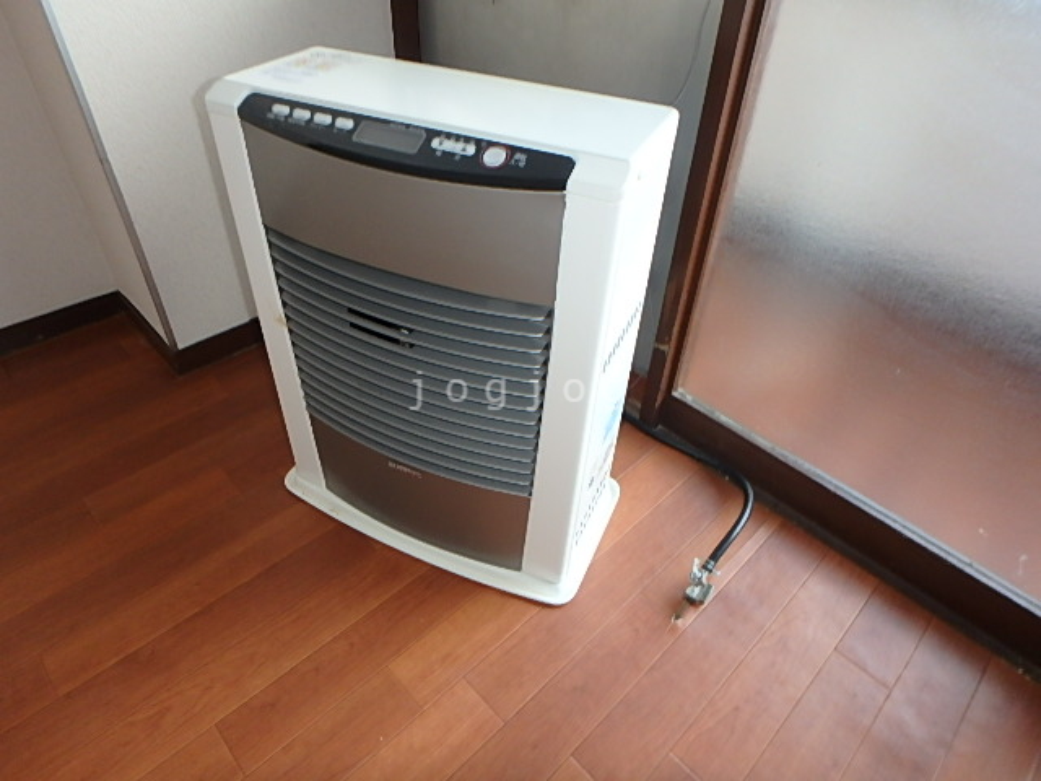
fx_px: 632
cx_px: 520
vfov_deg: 63.4
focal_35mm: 21
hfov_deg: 79.0
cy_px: 390
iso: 250
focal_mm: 3.7
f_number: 3.5
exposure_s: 1/30
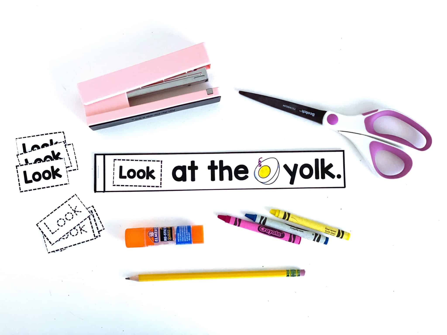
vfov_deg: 28.0
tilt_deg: -86.6
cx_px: 224
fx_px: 671
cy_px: 168
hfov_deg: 36.8
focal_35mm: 52
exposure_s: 1/122
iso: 160
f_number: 2
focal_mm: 6
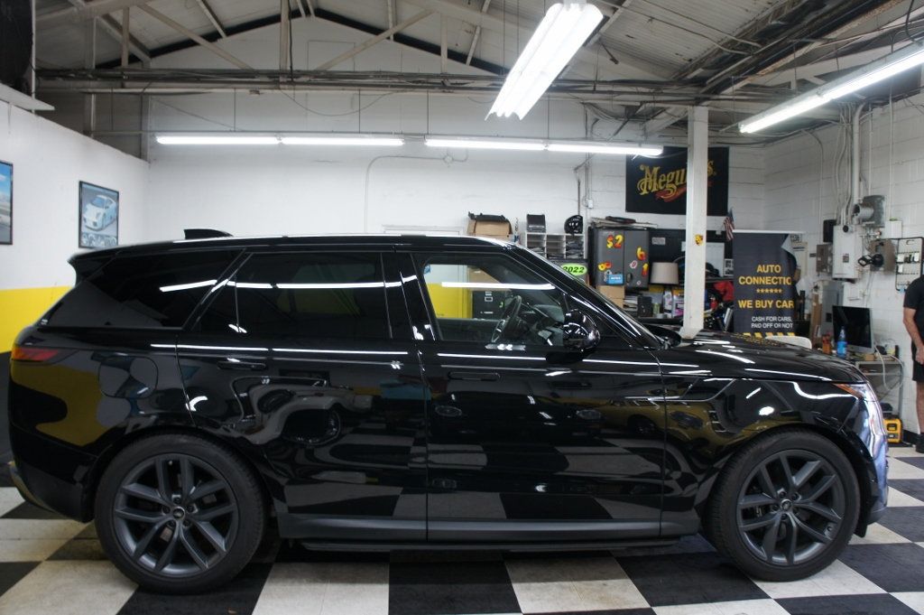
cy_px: 308
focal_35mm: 27
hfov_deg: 67.4
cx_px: 462
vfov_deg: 47.9
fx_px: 692
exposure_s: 1/30
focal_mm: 18
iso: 250
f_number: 3.5
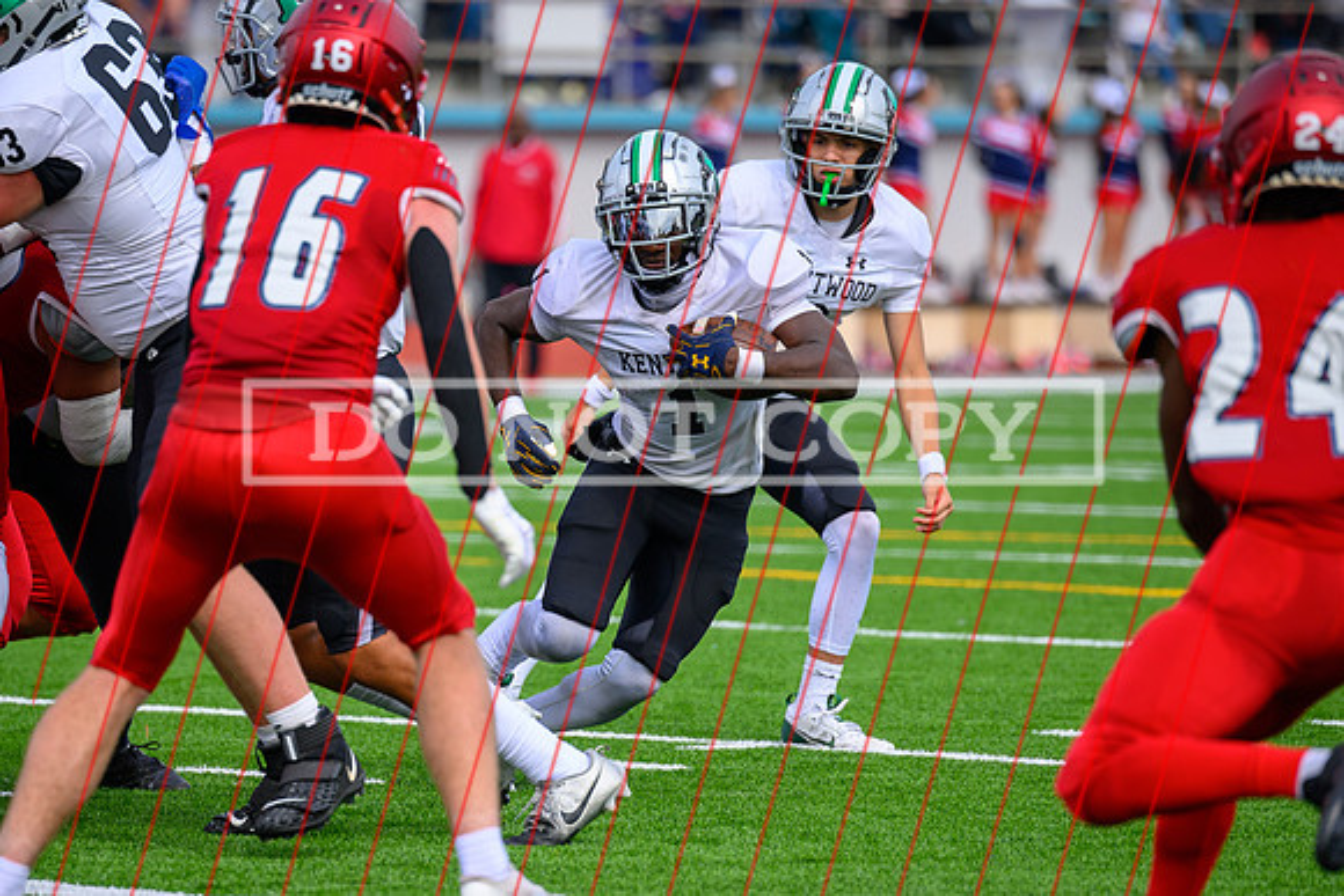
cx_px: 500
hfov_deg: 6.3
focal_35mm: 328
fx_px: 12262
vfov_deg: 4.2
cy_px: 531
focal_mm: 200
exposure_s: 1/2000
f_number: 2.8
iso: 250
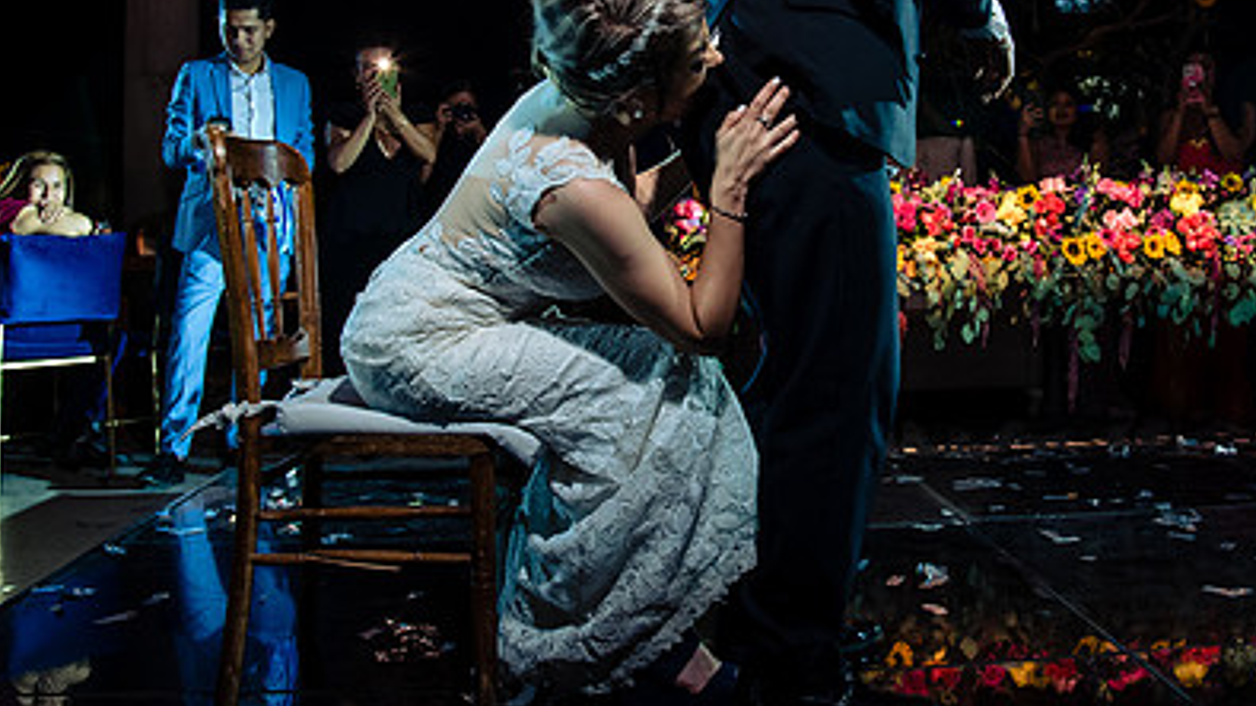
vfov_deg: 30.5
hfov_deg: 52.5
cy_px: 157
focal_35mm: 38
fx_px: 1265
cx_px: 744
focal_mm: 24
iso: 2000
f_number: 6.3
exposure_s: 1/50
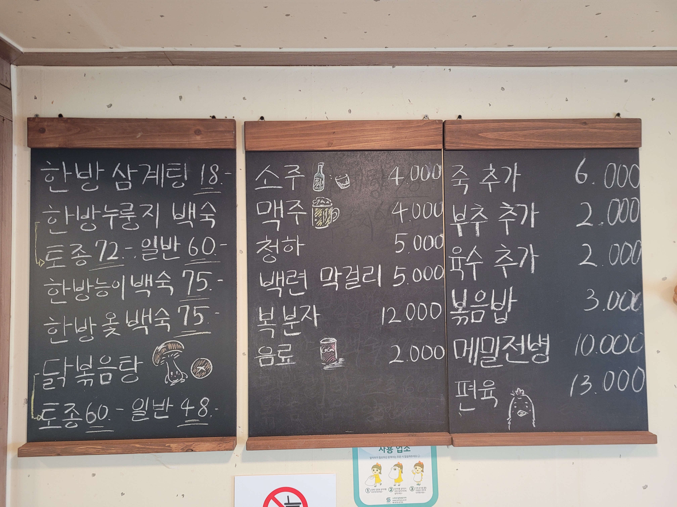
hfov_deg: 67.3
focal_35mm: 26
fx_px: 508
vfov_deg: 53.1
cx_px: 338
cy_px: 254
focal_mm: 5.4
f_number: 1.8
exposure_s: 1/60
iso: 200
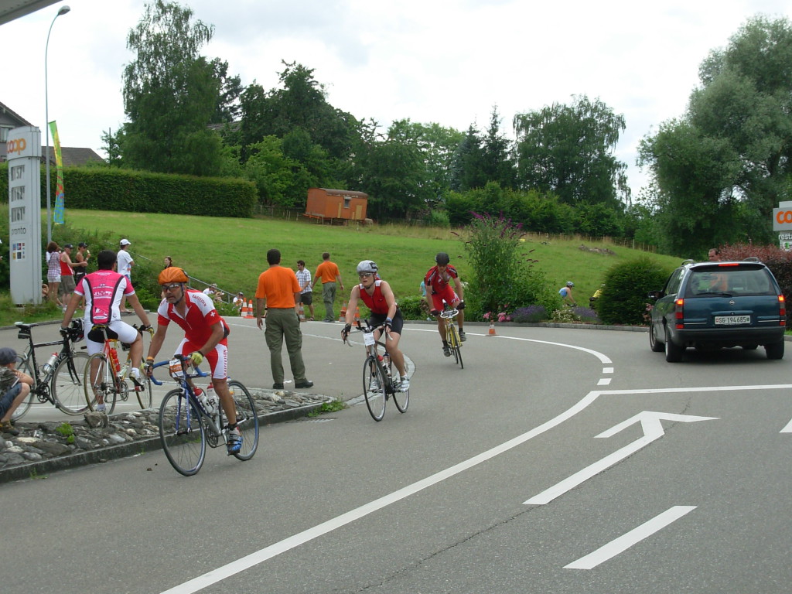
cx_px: 396
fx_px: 1602
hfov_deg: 27.8
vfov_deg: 21.0
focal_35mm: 70
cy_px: 297
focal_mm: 11.5
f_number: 3.5
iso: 50
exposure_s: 1/683
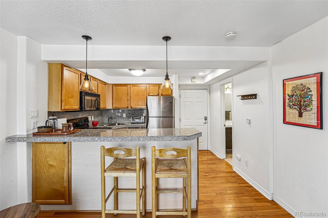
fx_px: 133
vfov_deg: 78.8
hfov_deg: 101.9
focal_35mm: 15
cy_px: 109
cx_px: 164
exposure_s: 1/15
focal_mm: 14.6
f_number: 8
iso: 400
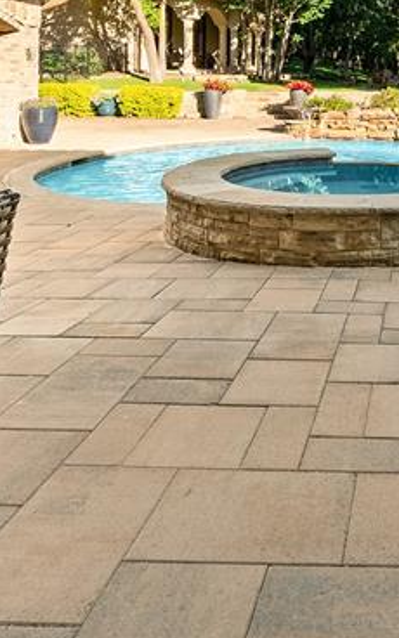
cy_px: 79
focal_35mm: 34
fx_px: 592
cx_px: 441
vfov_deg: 51.0
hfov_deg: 32.7
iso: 400
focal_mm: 12
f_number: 11
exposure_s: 1/15
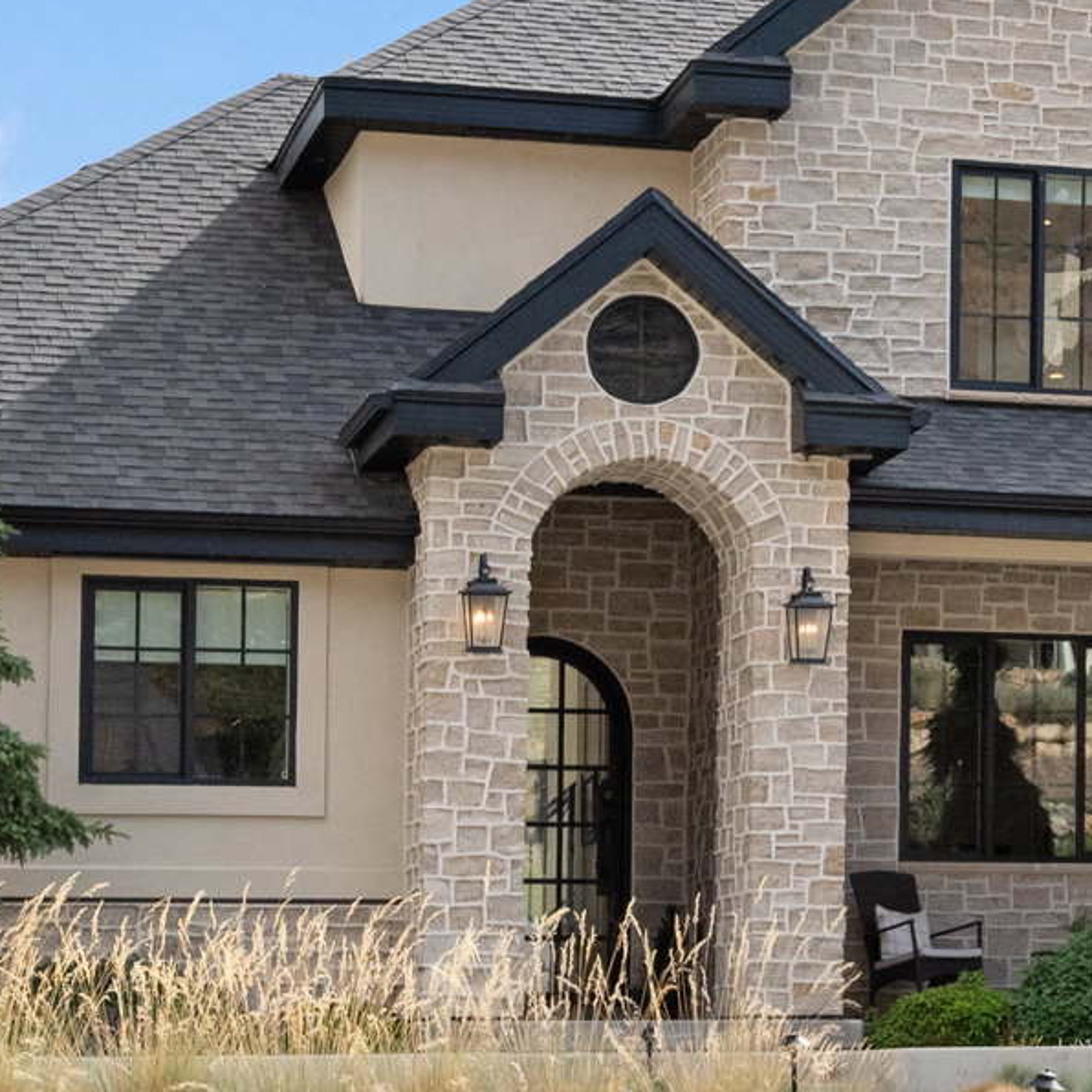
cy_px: 659
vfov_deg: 16.3
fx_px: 3819
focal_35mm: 107
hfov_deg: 15.8
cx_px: 1193
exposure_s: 1/400
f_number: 8
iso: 1600
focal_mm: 30
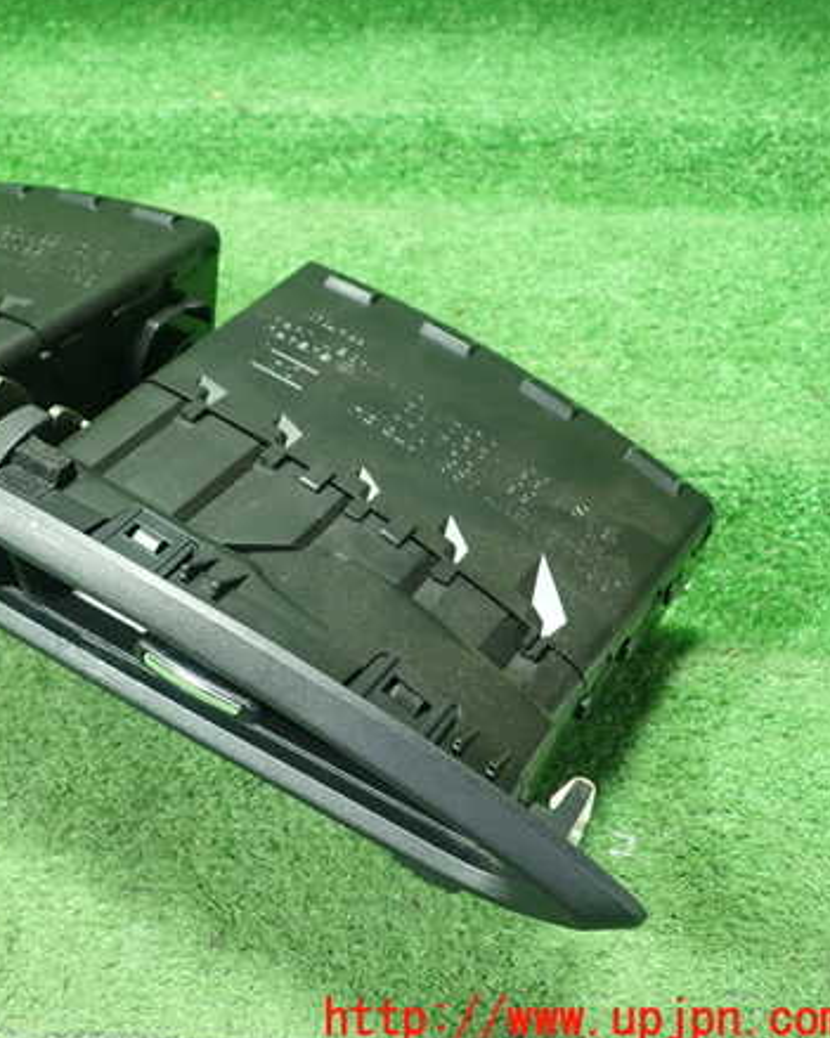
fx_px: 1229
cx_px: 149
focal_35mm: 40
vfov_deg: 45.8
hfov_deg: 35.9
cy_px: 518
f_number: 2.3
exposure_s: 1/80
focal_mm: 5.5
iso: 800
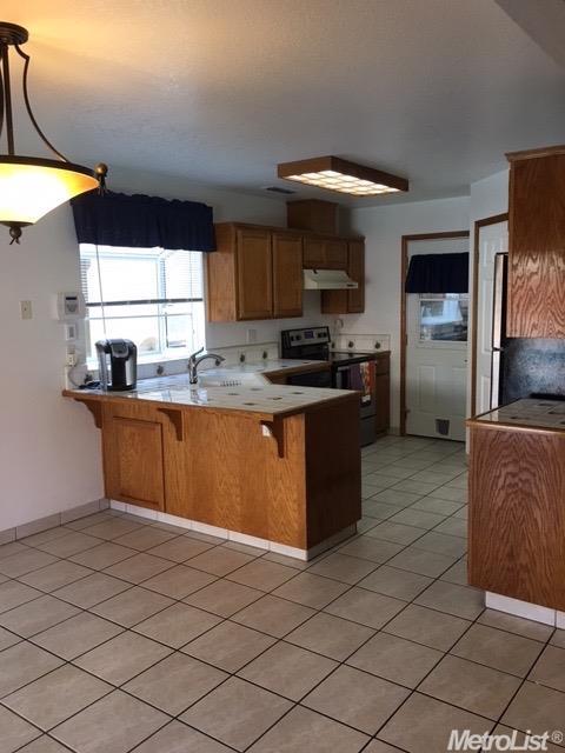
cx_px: 282
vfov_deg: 61.7
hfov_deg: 48.2
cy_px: 376
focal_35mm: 29
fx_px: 631
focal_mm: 4.15
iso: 32
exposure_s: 1/30
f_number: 2.2
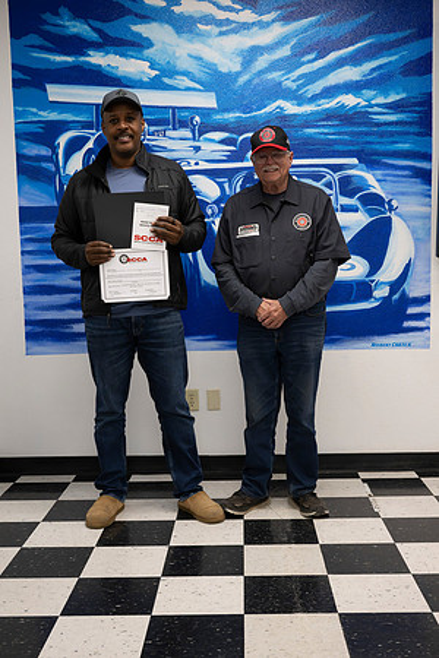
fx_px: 750
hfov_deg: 32.6
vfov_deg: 47.4
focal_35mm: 41
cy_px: 329
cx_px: 220
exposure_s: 1/250
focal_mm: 41
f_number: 7.1
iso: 6400
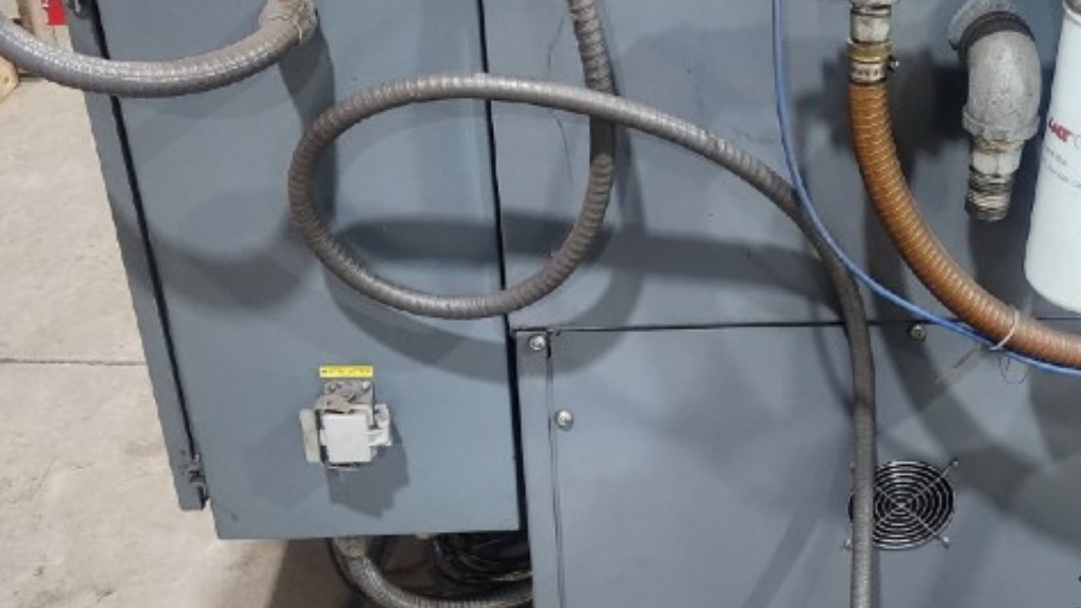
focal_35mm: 53
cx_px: 784
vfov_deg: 22.6
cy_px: 293
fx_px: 1519
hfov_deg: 38.4
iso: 250
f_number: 1.8
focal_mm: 5.4
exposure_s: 1/120
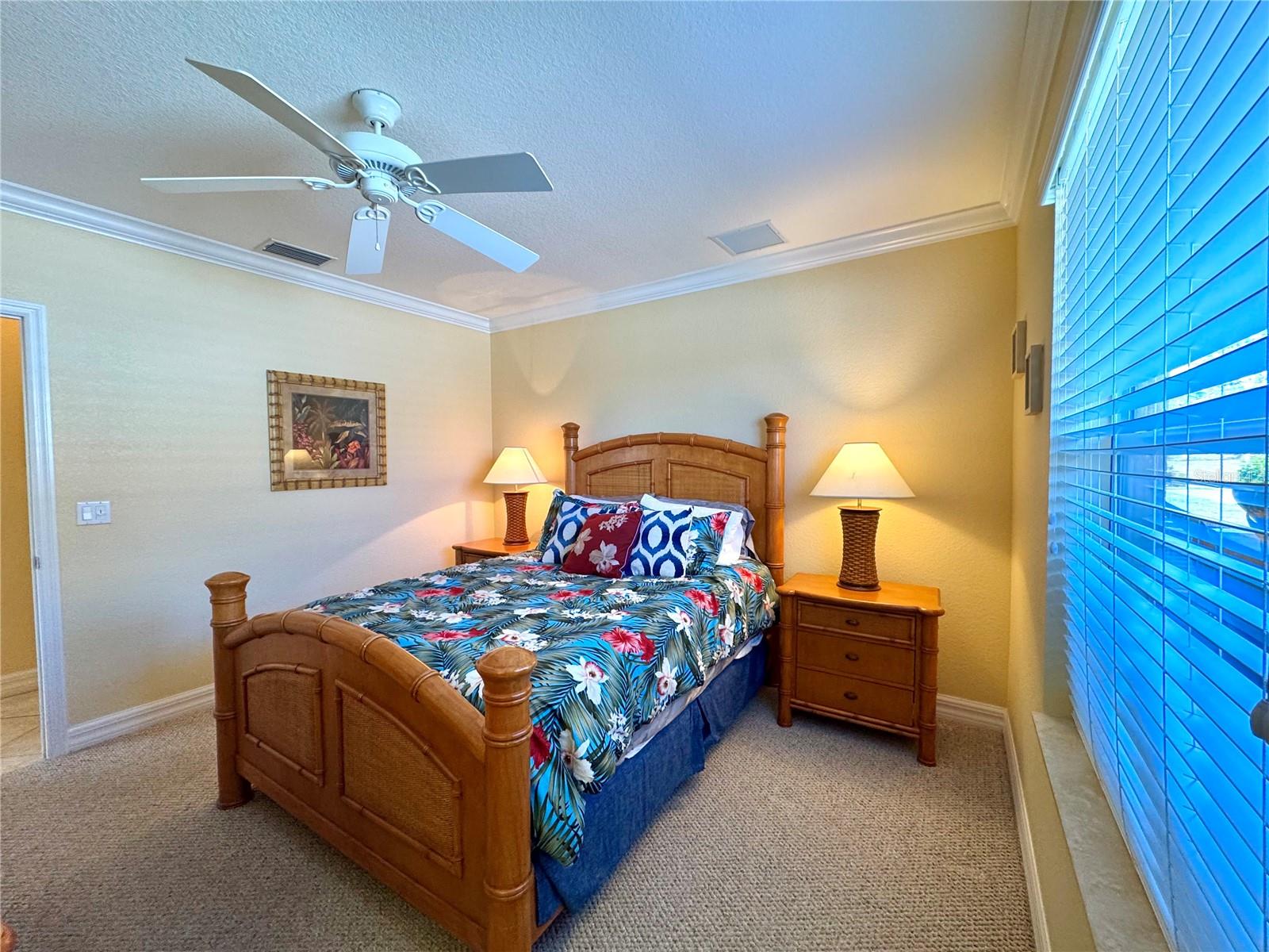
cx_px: 634
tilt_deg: -2.5
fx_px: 513
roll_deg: +0.3
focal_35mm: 14
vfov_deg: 85.7
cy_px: 476
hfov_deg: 102.1
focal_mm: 2.22
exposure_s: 1/60
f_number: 2.2
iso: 160
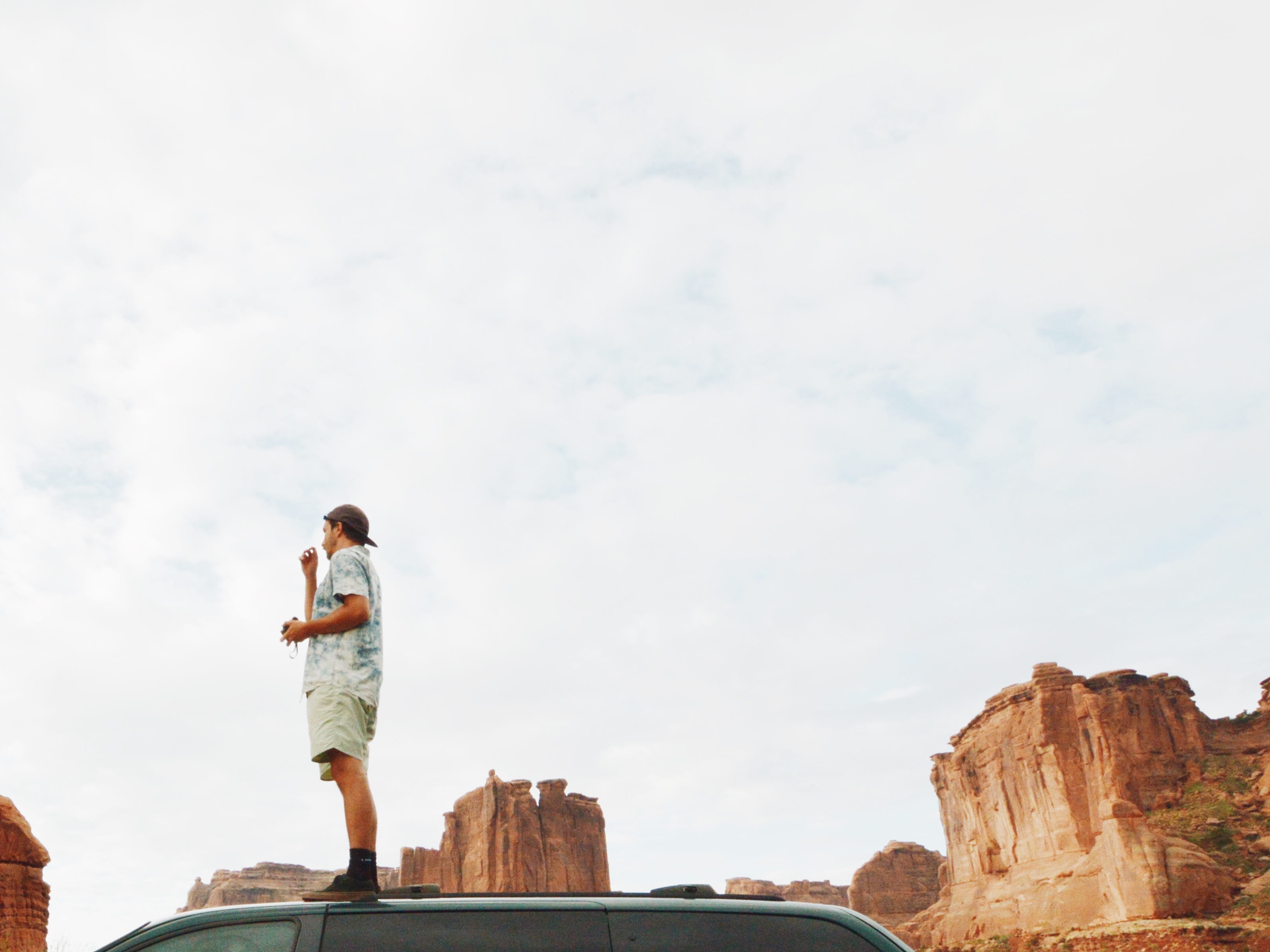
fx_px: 991
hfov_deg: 61.9
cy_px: 725
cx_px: 331
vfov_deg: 49.1
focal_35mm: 27
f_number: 11
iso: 400
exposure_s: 1/400
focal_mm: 10
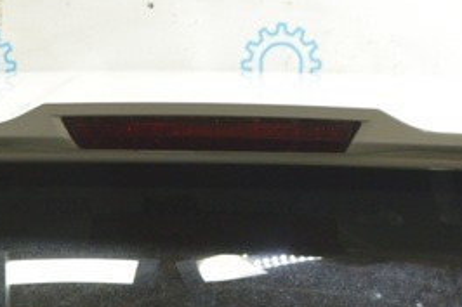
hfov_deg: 13.7
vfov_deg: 8.7
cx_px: 155
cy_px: 568
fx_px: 1924
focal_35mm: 150
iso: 400
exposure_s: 1/20
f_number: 5.6
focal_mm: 26
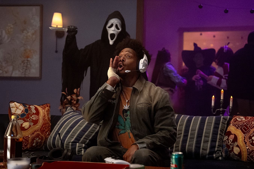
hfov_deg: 35.7
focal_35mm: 56
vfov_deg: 24.2
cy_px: 84
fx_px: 395
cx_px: 127
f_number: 2.8
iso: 16000
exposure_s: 1/200
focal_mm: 56
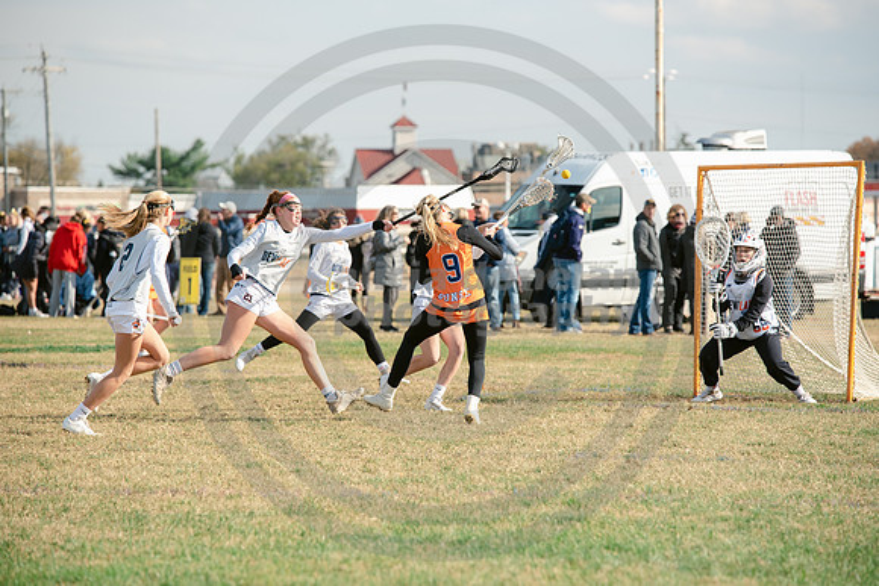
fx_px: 4884
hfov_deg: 10.3
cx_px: 440
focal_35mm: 200
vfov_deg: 6.9
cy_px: 293
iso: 250
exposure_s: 1/1600
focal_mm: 200
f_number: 5
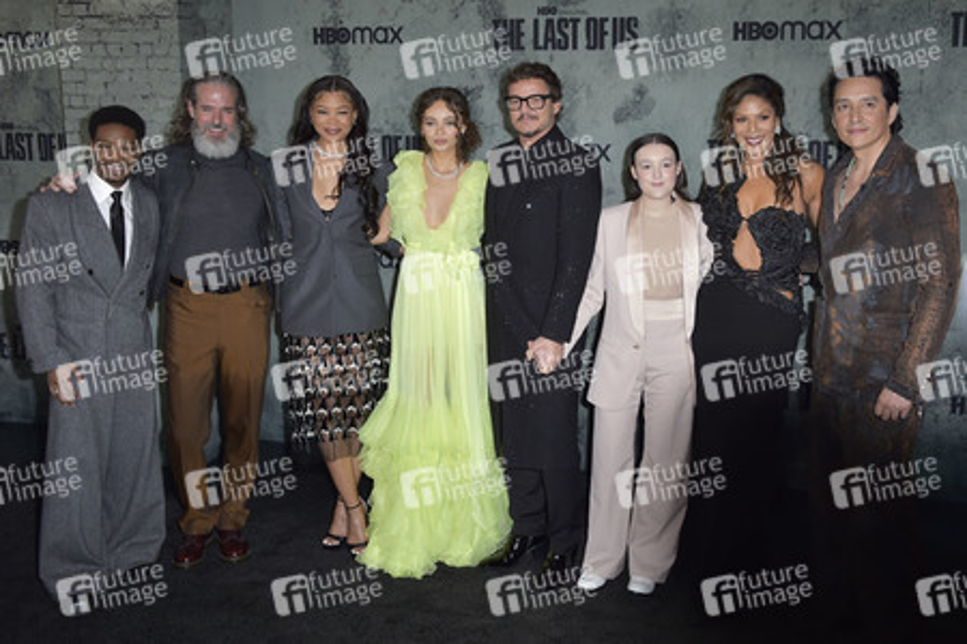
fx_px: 967
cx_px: 484
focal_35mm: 36
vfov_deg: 36.9
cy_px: 322
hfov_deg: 53.1
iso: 640
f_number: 6.3
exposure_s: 1/250
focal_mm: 36
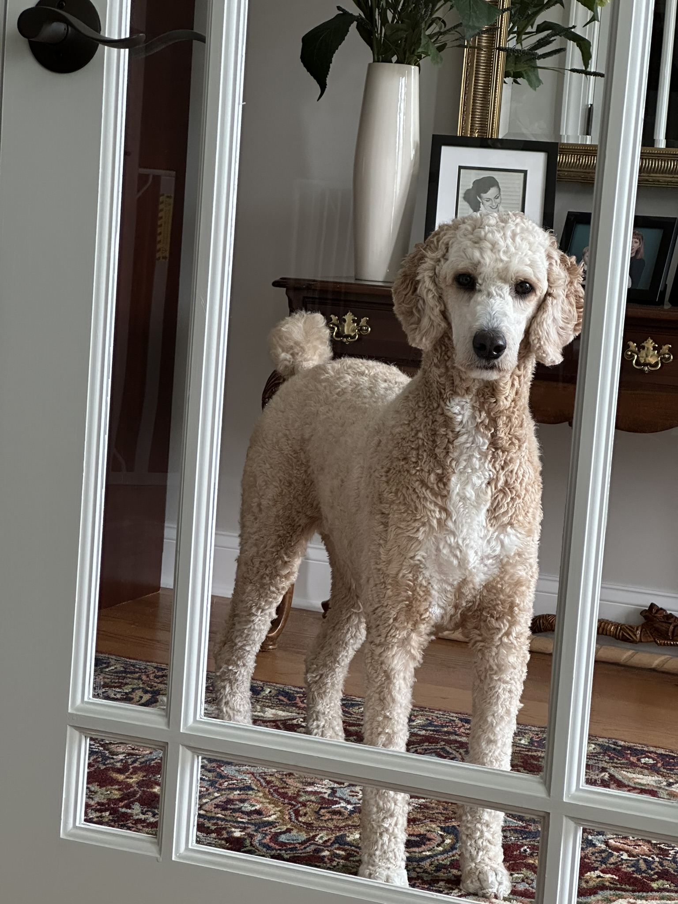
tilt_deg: -5.7
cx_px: 339
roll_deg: -4.2
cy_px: 452
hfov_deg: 19.1
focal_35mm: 77
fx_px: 2011
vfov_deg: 25.3
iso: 320
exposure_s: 1/60
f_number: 2.8
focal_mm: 9
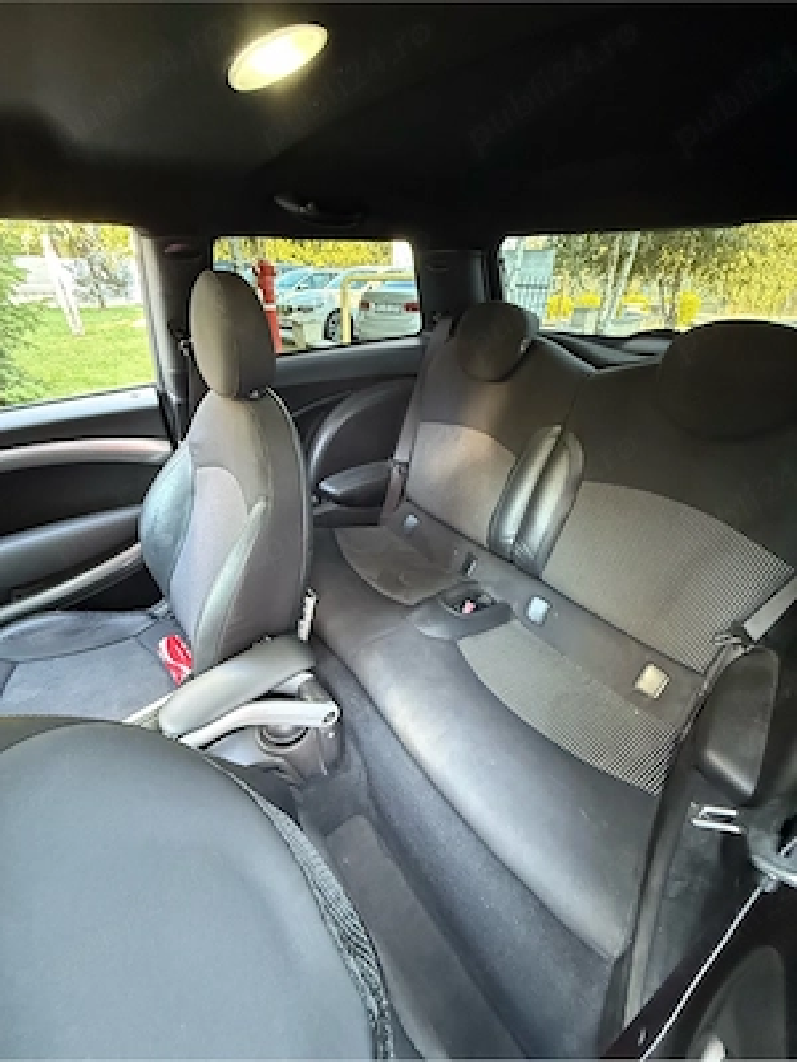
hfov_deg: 85.7
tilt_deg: -30.9
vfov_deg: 102.1
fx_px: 430
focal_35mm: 14
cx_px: 398
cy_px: 531
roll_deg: +1.1
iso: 1250
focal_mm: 2.22
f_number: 2.2
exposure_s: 1/40
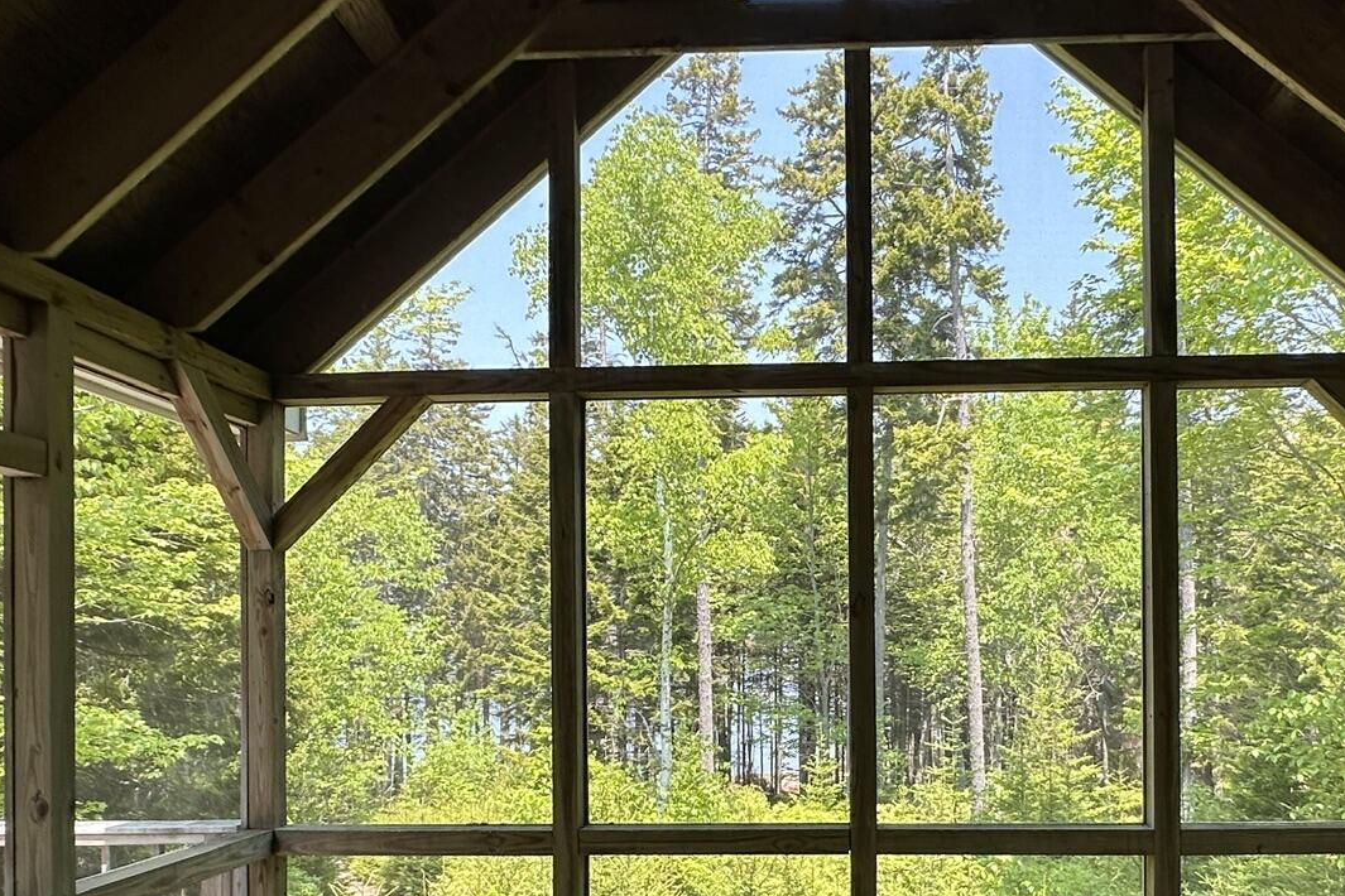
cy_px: 645
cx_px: 794
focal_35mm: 28
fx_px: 1046
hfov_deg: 65.0
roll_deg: -0.9
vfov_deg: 45.2
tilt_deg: +0.2
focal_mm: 2.22
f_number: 2.2
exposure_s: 1/233
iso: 40
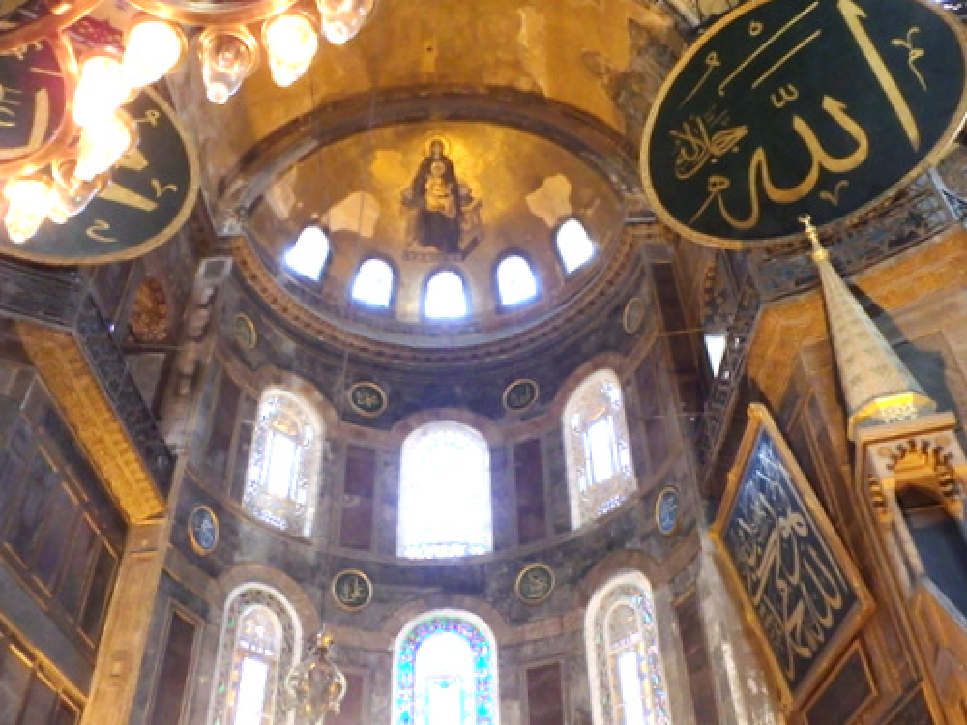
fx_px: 782
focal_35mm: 28
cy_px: 362
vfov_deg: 49.7
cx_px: 484
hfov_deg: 63.4
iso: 800
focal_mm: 5
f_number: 3.9
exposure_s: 1/25
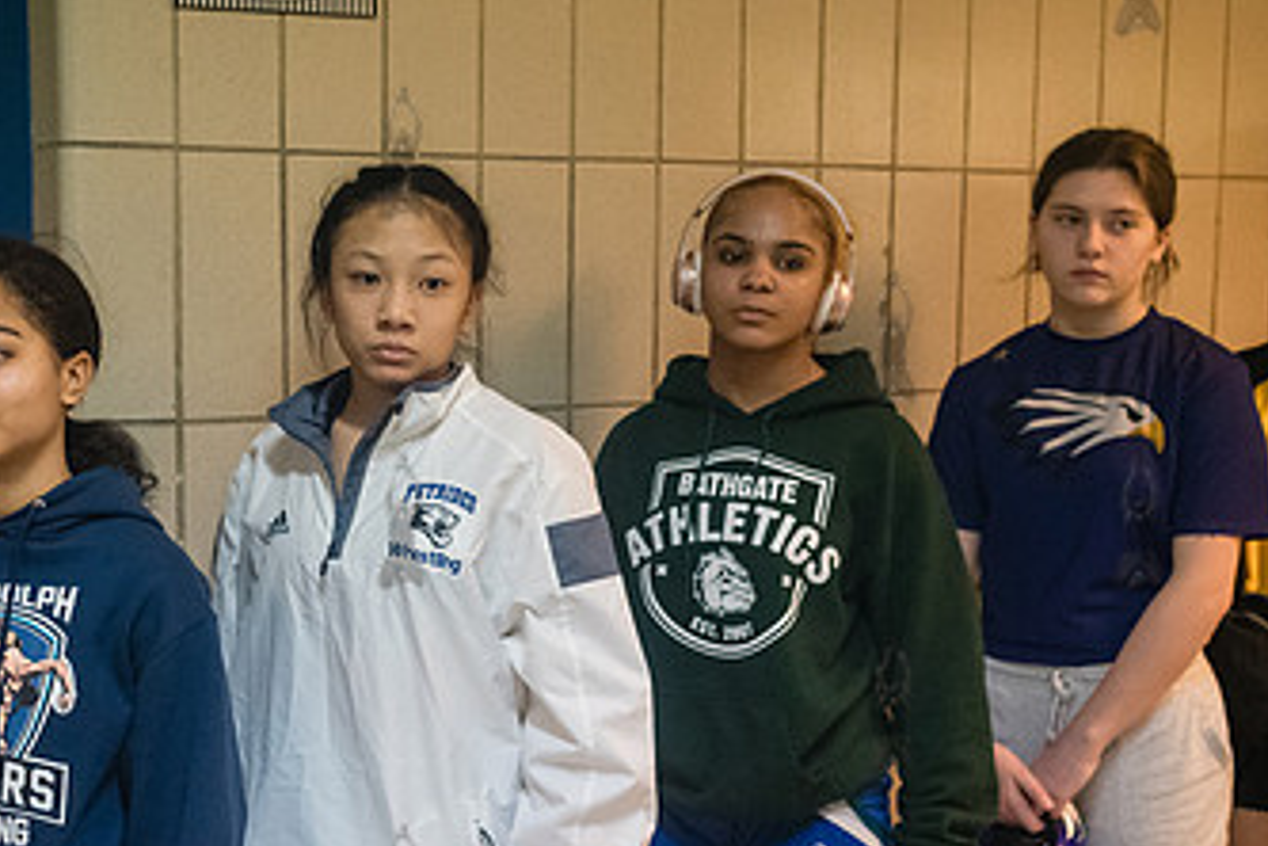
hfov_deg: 32.5
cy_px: 520
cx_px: 400
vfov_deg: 22.2
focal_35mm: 61
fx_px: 2148
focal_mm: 35
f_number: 4
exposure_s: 1/200
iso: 8000
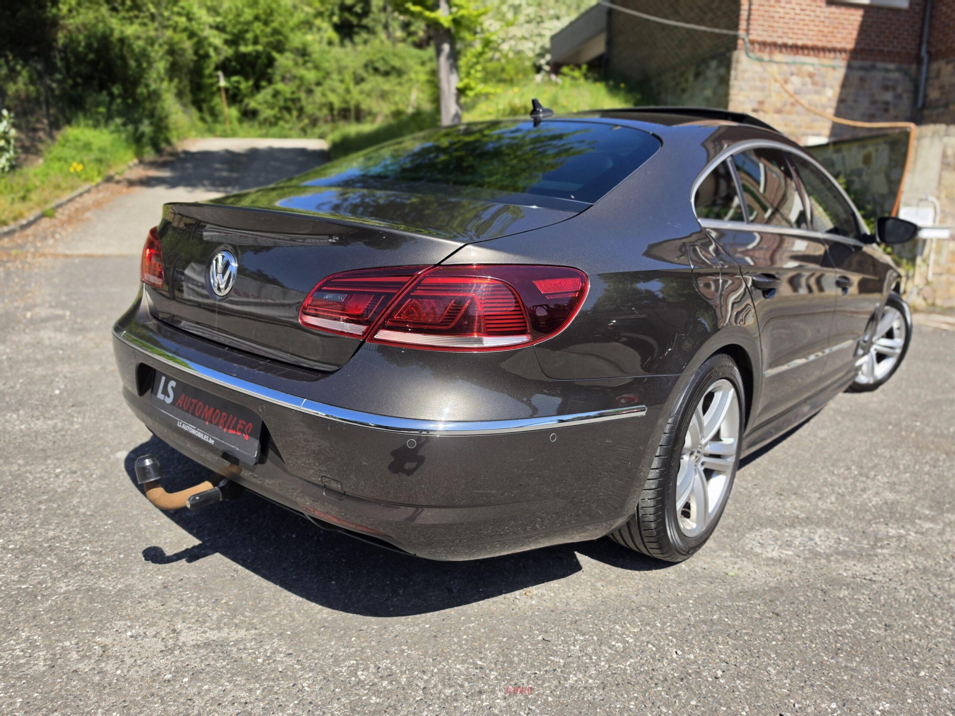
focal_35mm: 23
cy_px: 358
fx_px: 635
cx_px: 478
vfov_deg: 58.9
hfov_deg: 73.9
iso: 64
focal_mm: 6.5
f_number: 1.4
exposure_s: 1/3390
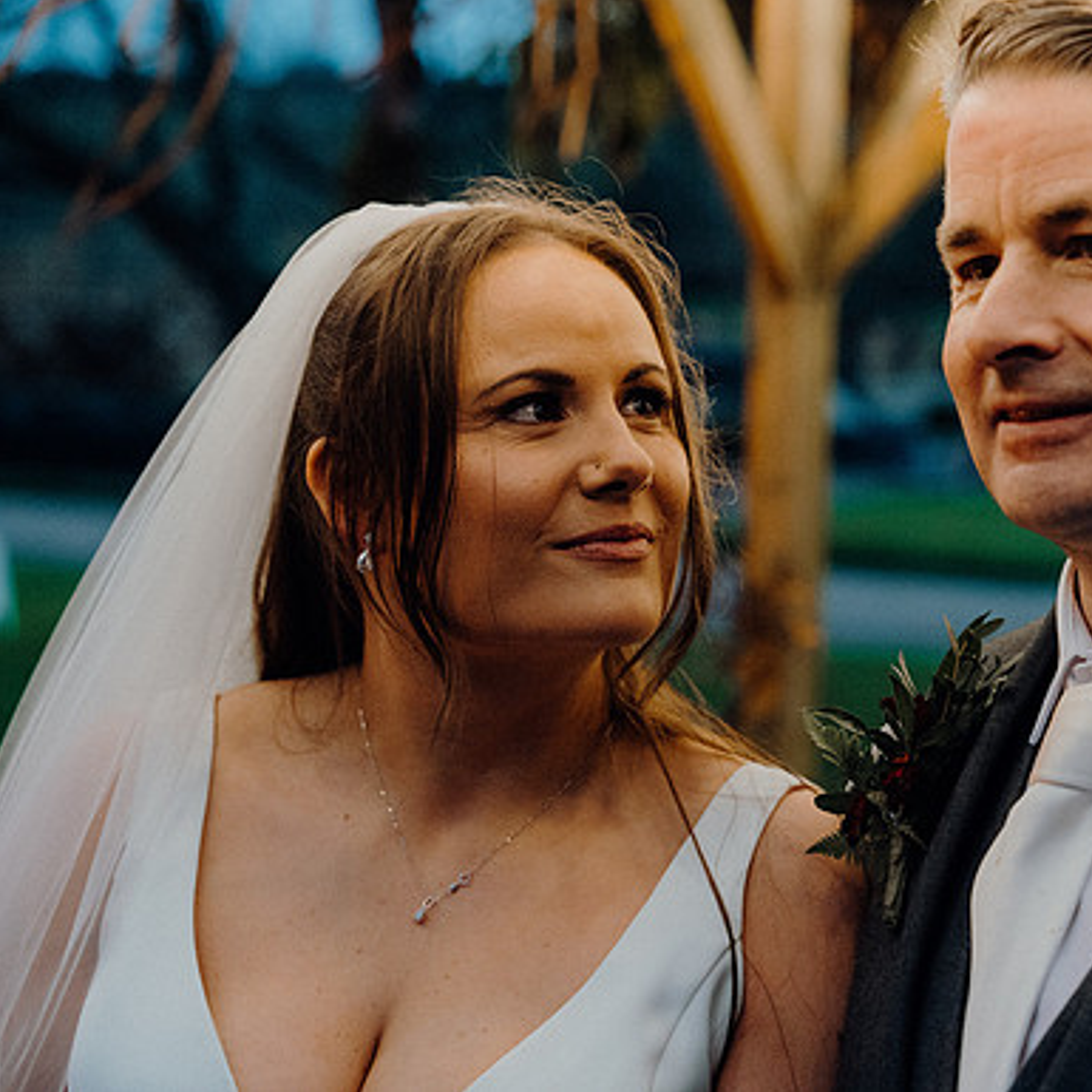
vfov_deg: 21.1
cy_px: 546
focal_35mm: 82
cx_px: 797
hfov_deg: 21.0
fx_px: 2927
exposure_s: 1/160
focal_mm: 64
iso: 5000
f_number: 3.5
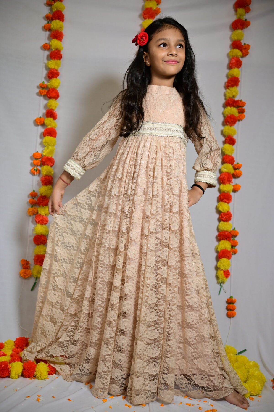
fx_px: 457
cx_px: 137
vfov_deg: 48.5
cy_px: 206
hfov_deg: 33.4
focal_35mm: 40
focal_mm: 40
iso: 160
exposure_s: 1/160
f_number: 3.2
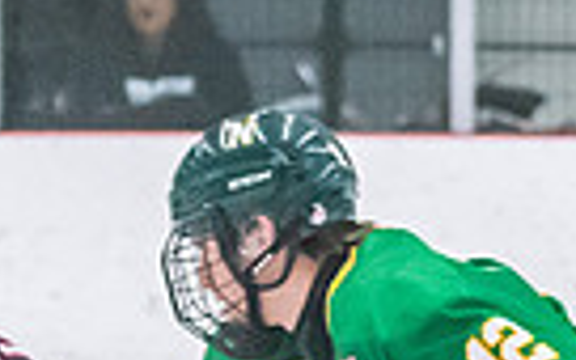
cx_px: 1543
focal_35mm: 657
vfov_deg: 2.0
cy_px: 587
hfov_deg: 3.2
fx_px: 10313
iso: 4000
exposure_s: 1/800
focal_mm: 80
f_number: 2.8
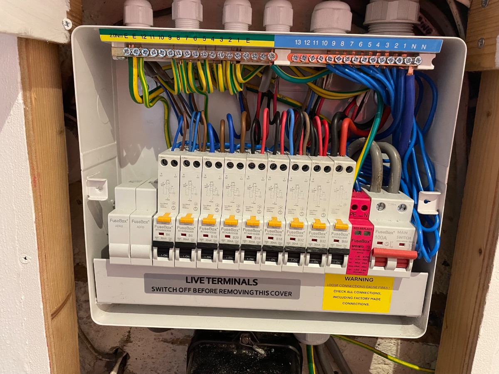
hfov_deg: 67.3
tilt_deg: -12.9
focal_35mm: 26
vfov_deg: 53.1
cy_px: 187
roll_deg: -1.7
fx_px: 375
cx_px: 250
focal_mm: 4.2
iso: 320
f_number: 1.6
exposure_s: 1/50
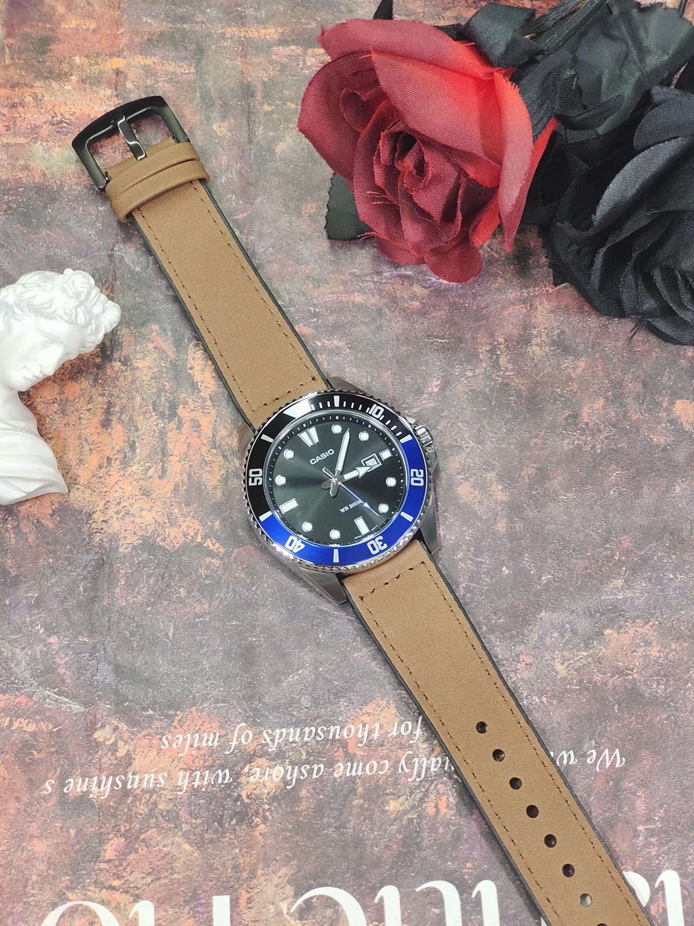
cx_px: 347
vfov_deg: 38.2
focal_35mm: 50
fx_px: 1337
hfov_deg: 29.1
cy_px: 463
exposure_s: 1/50
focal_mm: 7.55
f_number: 2.08
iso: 50
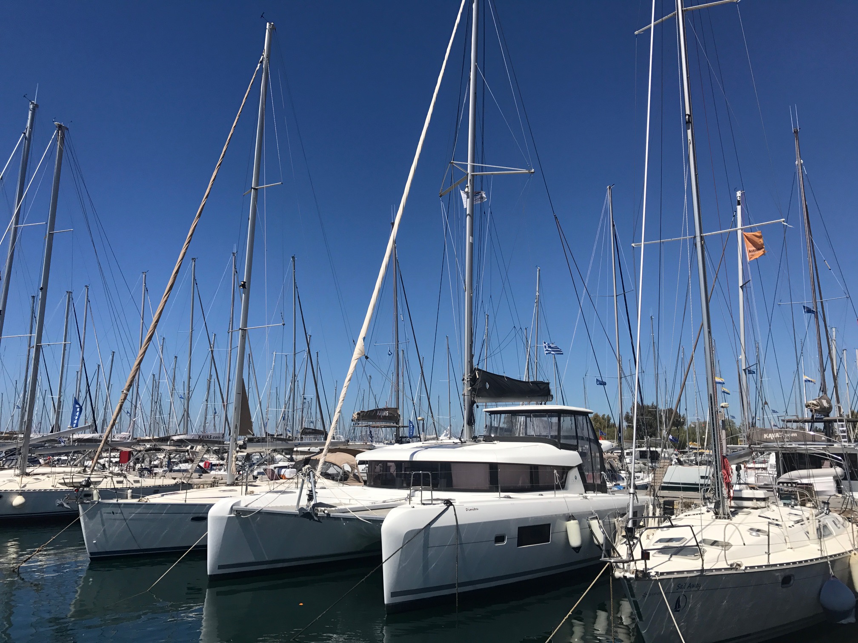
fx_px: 694
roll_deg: -0.1
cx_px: 429
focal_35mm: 28
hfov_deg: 63.4
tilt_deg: +11.2
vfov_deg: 49.7
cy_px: 322
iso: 20
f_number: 1.8
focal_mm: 3.99
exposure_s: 1/4566
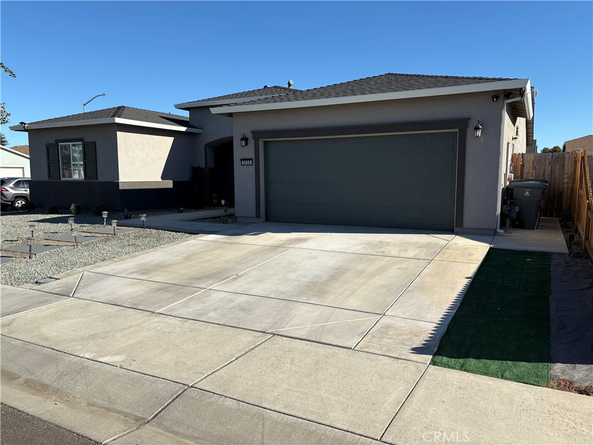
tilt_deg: -5.5
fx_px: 445
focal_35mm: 26
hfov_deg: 67.3
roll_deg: +0.5
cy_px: 222
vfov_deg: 53.1
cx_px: 296
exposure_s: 1/3279
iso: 50
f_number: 1.6
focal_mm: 5.96
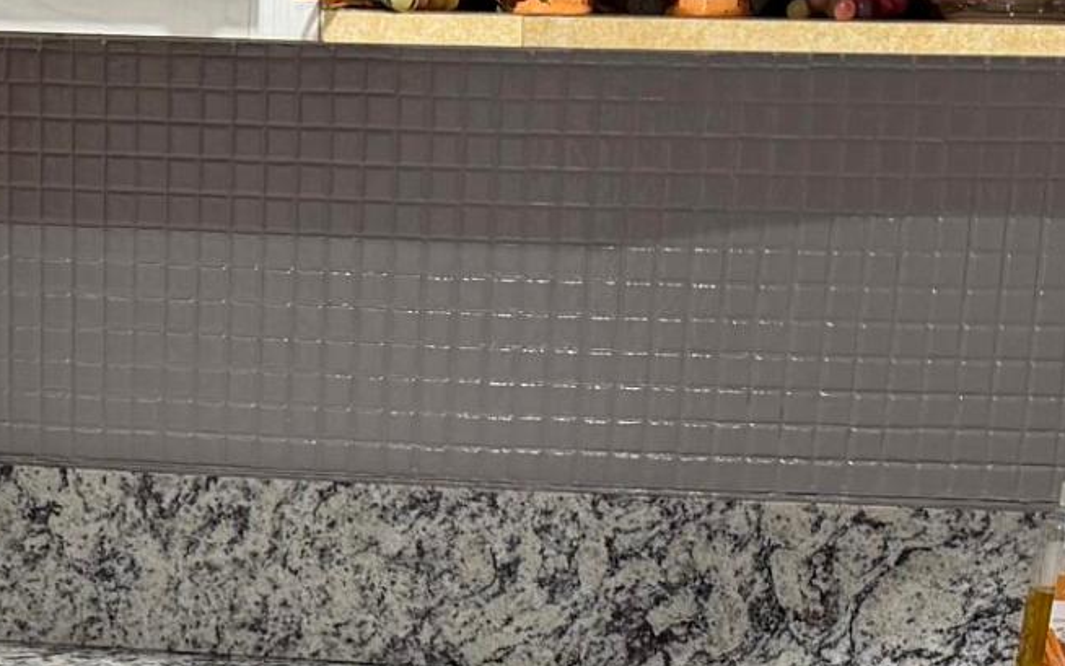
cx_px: 264
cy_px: 1091
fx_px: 3251
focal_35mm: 112
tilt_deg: -17.1
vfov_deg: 11.1
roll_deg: -1.3
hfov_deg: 18.5
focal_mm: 6.76
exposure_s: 1/60
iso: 200
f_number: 1.78
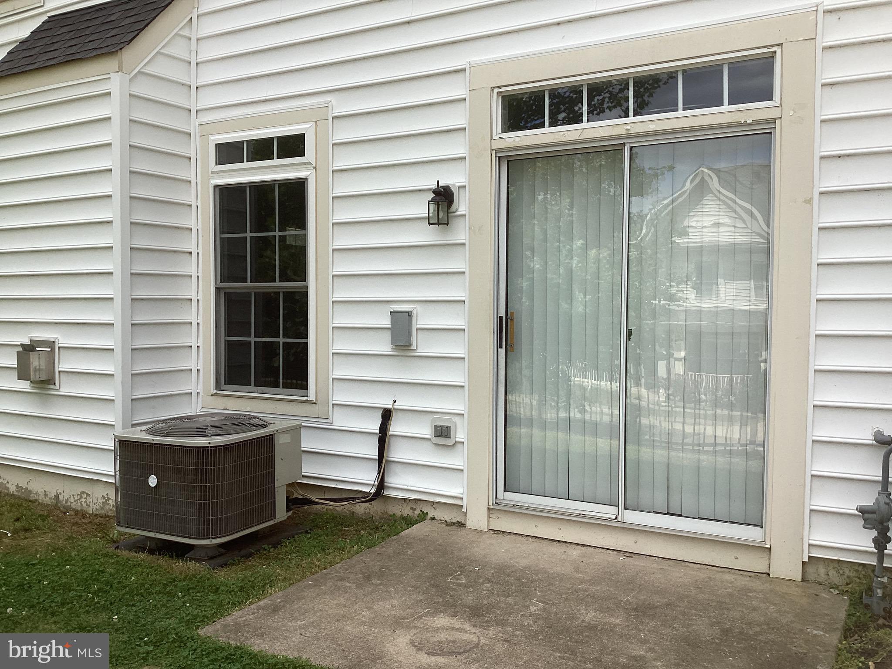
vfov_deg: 45.4
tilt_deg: -1.2
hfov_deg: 58.4
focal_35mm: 31
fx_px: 799
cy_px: 334
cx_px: 446
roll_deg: -0.3
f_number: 2.4
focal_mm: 3.3
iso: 25
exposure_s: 1/994
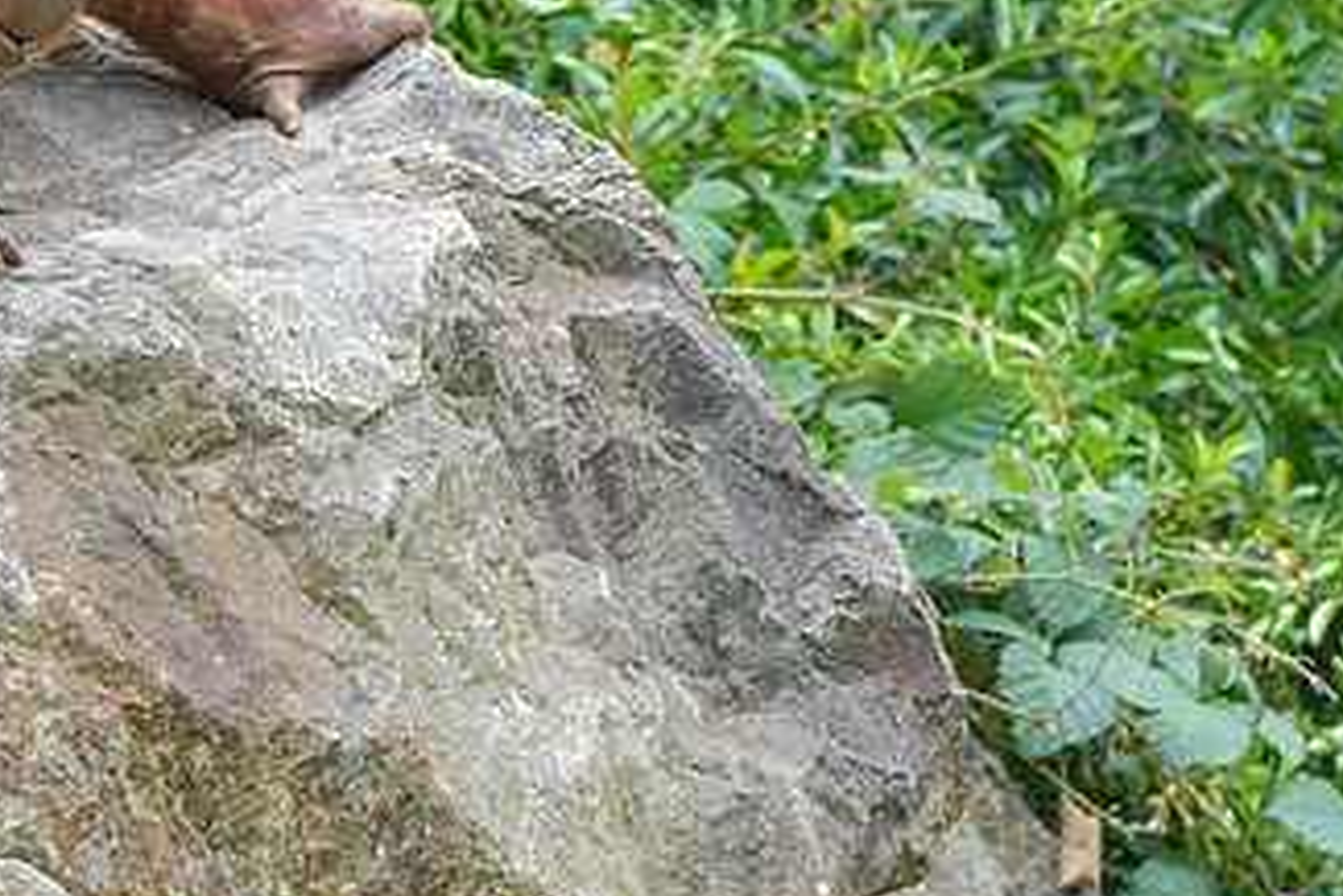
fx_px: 25527
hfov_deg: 3.0
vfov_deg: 2.0
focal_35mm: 684
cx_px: 116
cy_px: -22
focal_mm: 310
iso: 2500
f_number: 5.6
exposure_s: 1/800
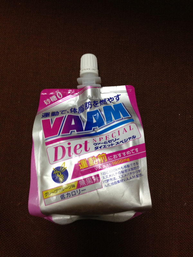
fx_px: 245
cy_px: 128
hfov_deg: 42.9
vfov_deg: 55.4
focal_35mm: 33
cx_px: 96
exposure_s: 1/20
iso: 160
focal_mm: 4.13
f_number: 2.4
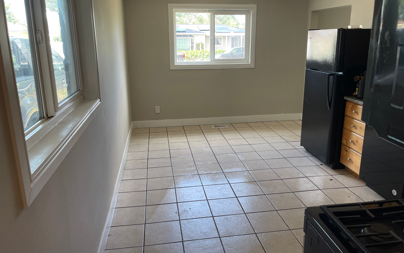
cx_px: 204
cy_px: 114
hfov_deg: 68.4
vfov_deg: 45.9
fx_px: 297
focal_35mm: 27
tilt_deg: -13.1
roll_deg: +0.1
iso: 125
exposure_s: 1/120
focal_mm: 5.1
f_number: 1.6
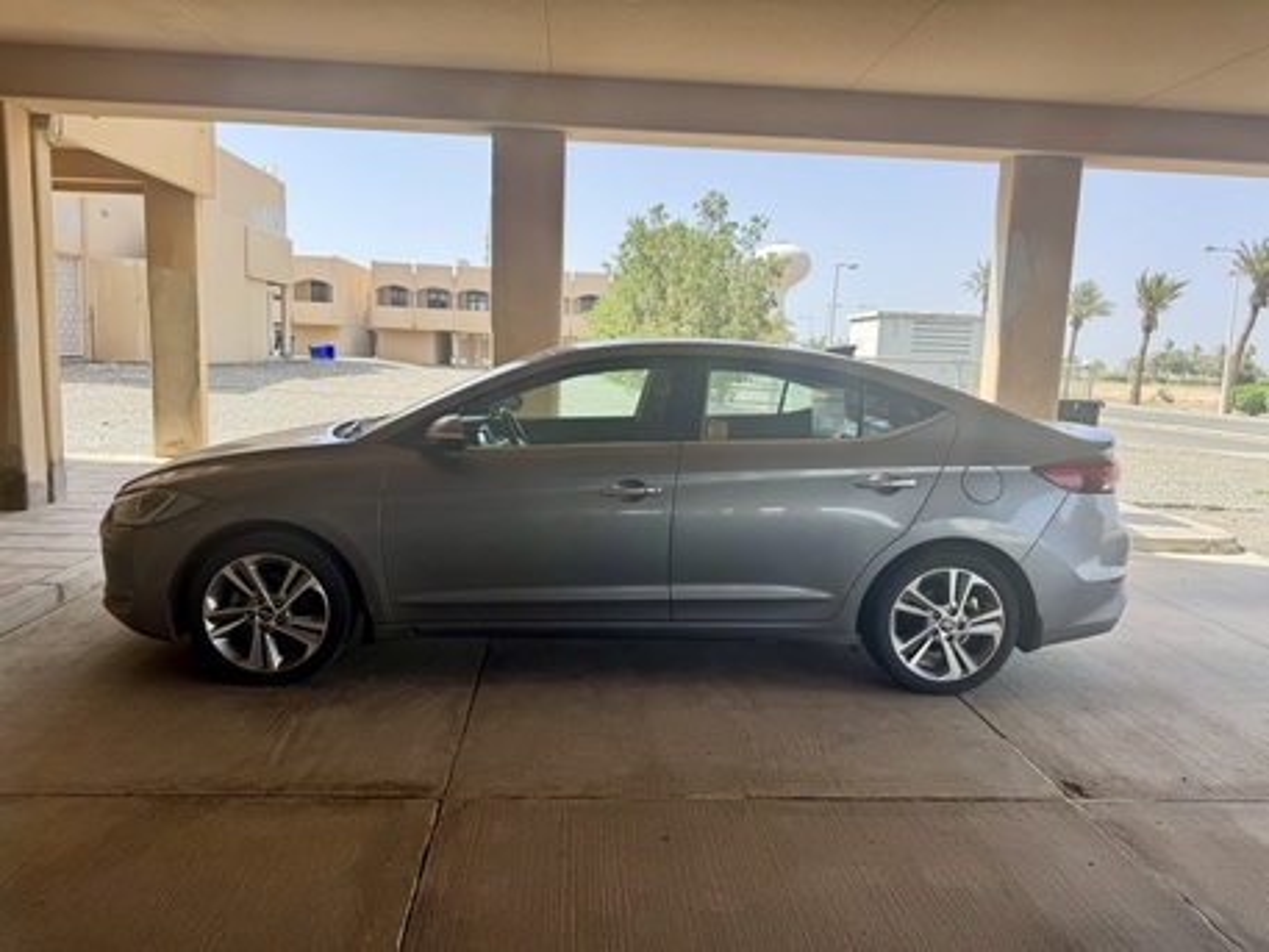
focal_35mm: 24
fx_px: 880
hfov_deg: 71.6
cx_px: 634
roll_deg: -1.7
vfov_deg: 56.8
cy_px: 476
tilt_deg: -8.0
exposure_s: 1/1488
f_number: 1.78
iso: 80
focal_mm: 6.76
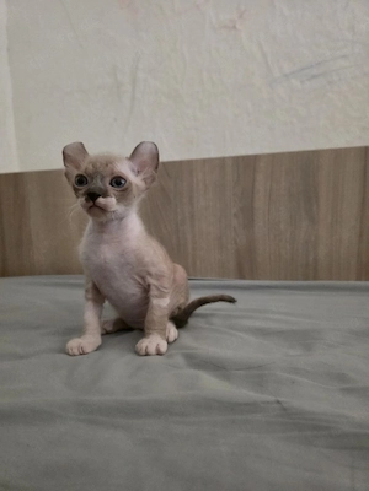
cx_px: 184
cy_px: 246
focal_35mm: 23
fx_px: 327
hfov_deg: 58.9
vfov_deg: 73.9
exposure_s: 1/120
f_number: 1.7
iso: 2000
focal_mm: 6.3
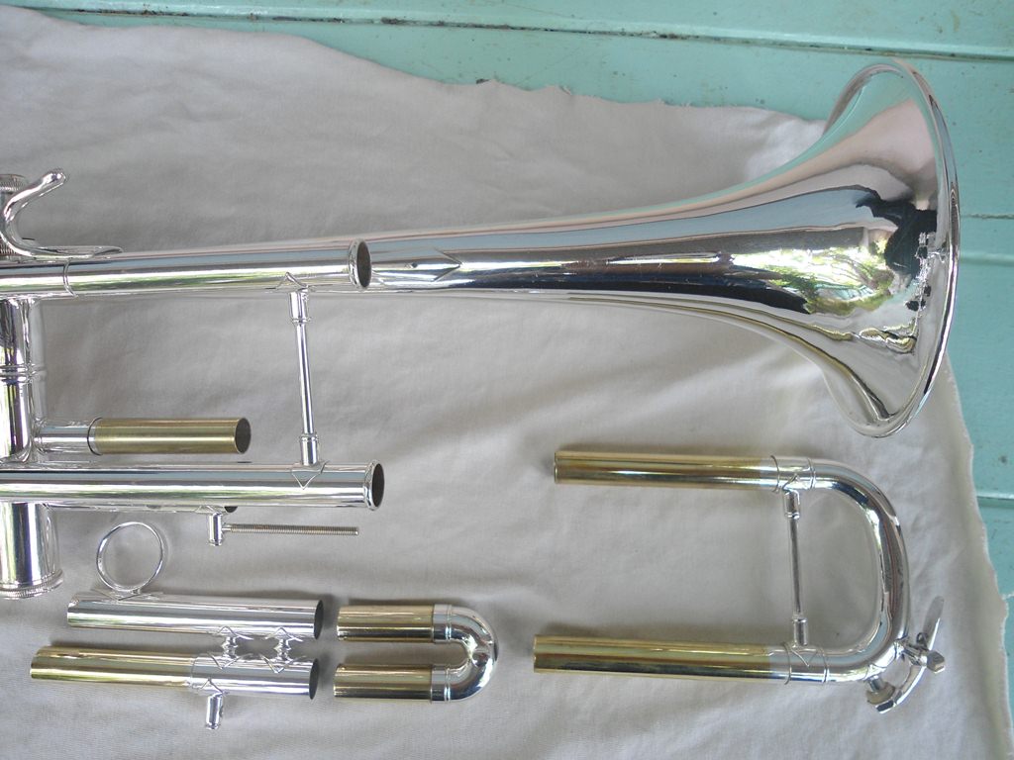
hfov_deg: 67.3
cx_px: 507
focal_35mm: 26
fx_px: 762
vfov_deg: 53.1
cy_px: 380
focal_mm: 4.7
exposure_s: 1/40
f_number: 2.8
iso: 80
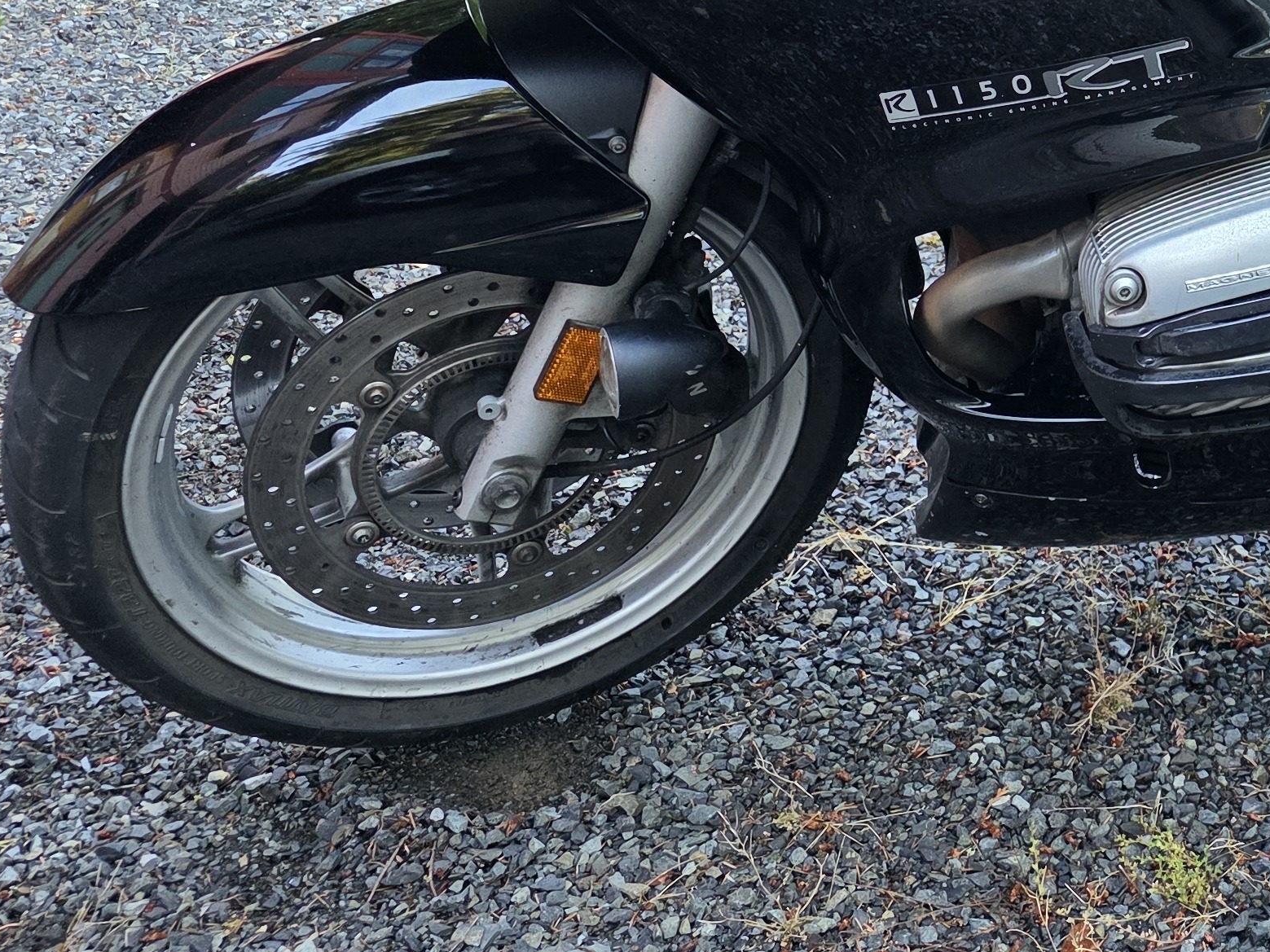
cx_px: 1482
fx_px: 2164
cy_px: -108
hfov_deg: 28.8
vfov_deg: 23.2
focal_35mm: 59
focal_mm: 6.3
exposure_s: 1/100
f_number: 1.7
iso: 160
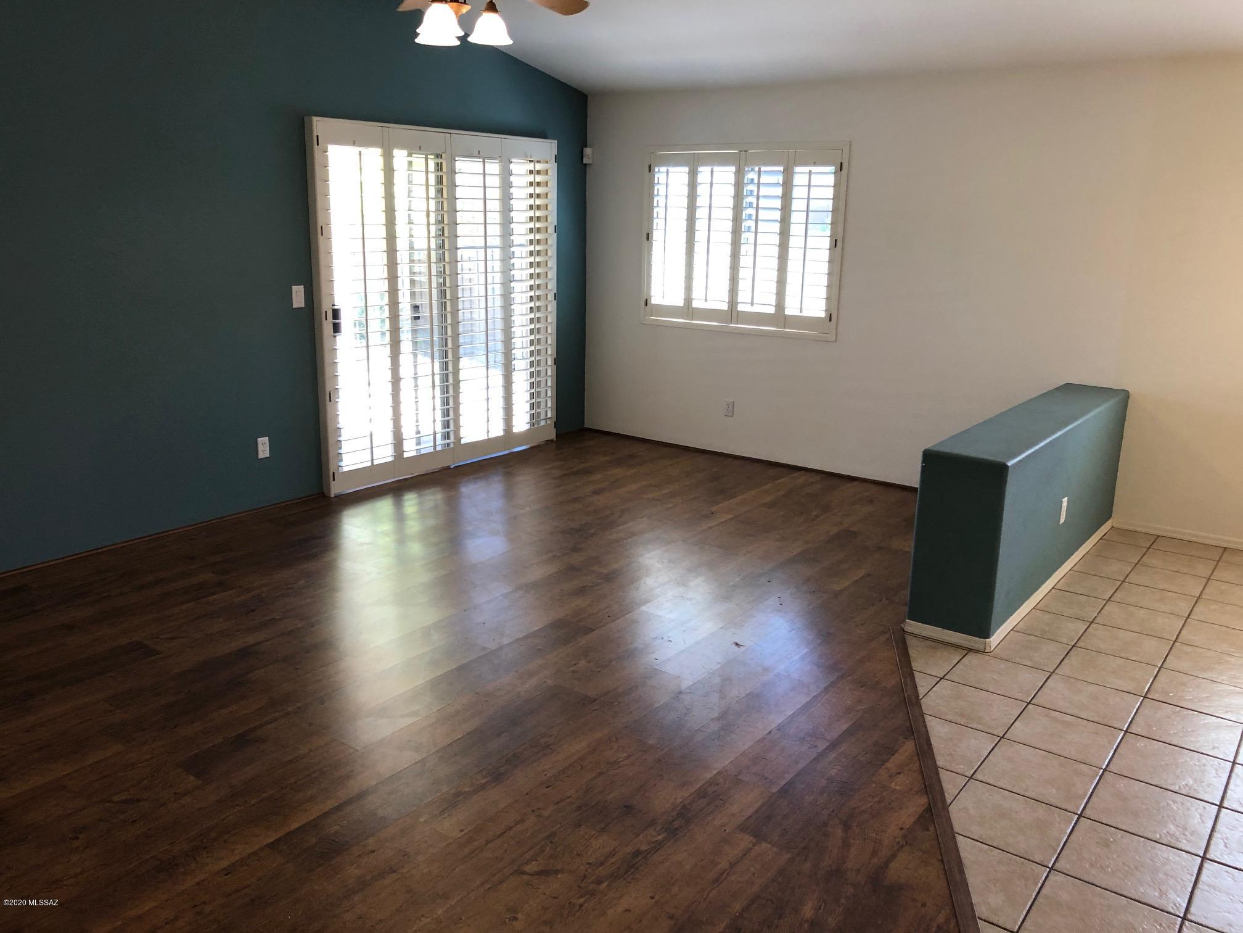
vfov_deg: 49.7
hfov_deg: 63.4
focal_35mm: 28
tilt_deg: -13.3
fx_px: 1005
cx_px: 622
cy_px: 466
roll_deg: -1.3
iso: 32
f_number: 1.8
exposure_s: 1/30
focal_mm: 3.99
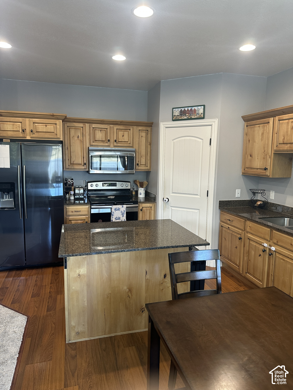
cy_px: 195
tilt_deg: -3.1
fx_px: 271
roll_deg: -2.6
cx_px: 146
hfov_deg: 56.8
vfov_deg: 71.6
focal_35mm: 24
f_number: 1.78
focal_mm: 6.86
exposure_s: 1/60
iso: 160
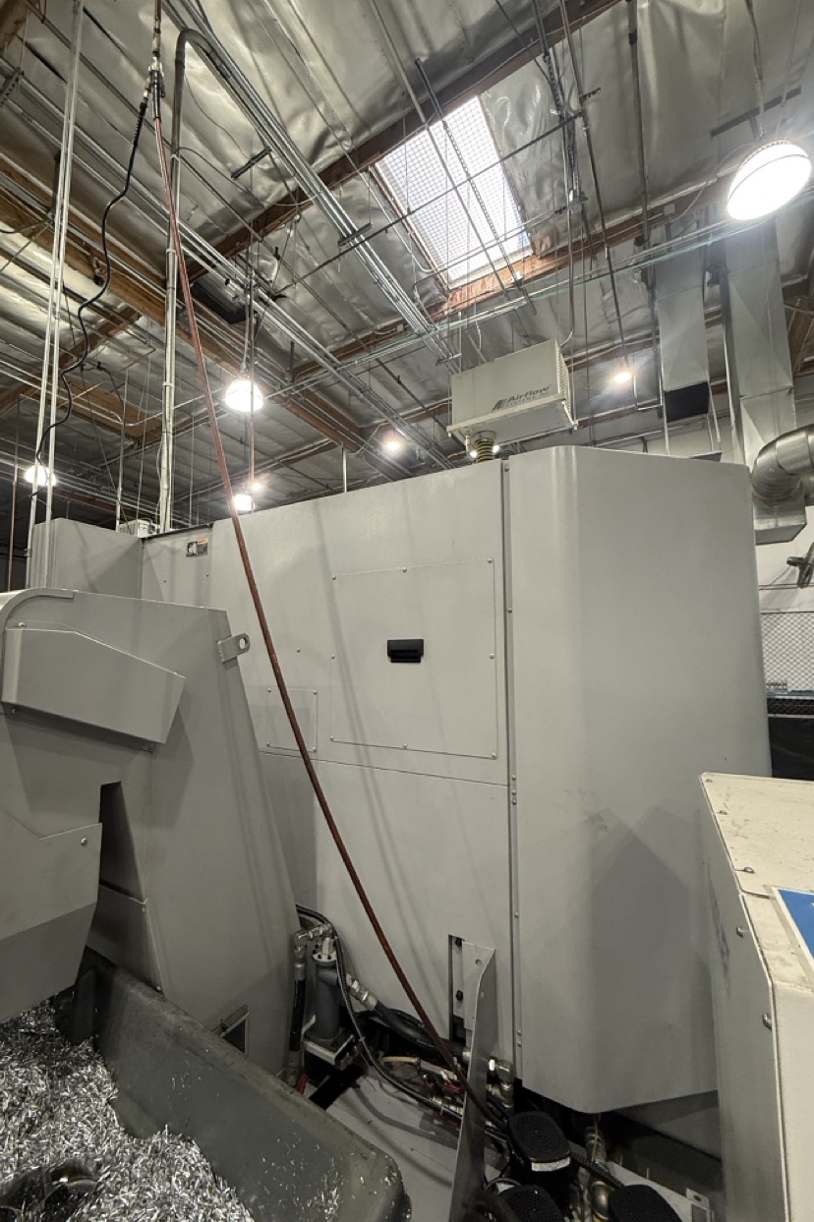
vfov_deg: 100.4
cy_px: 621
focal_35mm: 15
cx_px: 351
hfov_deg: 76.9
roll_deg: -1.5
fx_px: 509
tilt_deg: +6.7
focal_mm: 2.22
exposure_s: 1/99
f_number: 2.2
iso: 200
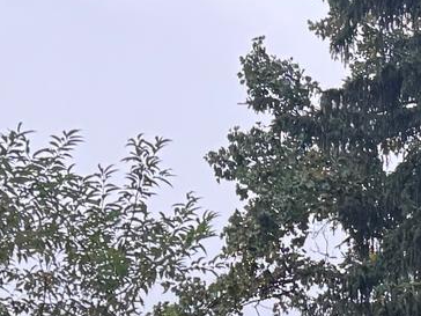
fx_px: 1642
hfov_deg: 12.7
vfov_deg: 9.9
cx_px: 848
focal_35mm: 135
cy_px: 711
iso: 80
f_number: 1.78
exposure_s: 1/1456
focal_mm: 6.76
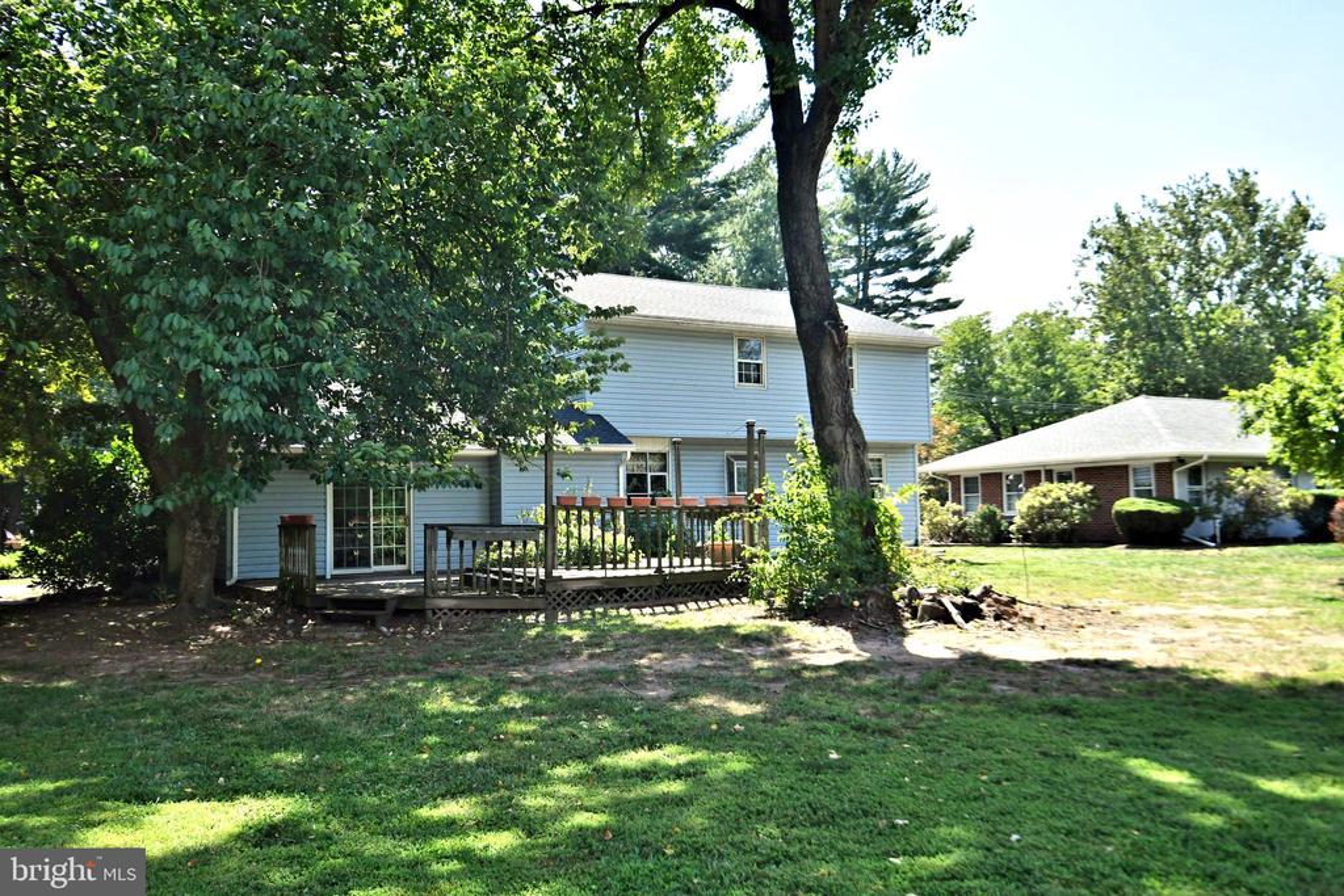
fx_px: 1120
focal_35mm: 30
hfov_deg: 61.9
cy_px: 448
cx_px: 672
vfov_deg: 43.6
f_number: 6.3
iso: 1000
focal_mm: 20
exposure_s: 1/1600
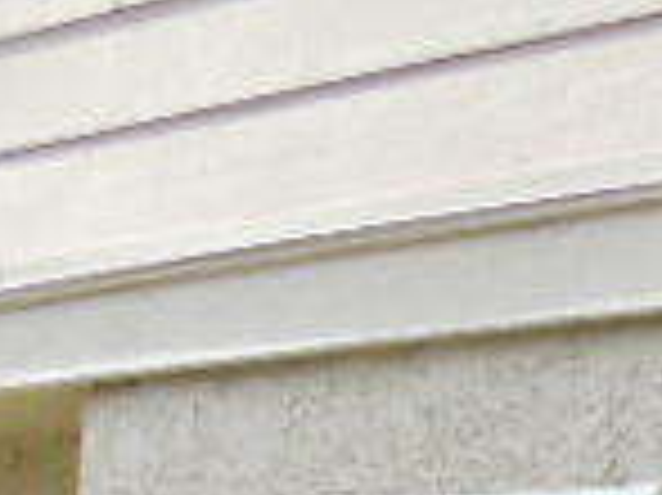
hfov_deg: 17.8
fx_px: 2083
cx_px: 603
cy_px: 1040
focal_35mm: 109
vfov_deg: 11.9
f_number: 3.2
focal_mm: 4.5
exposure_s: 1/640
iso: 125
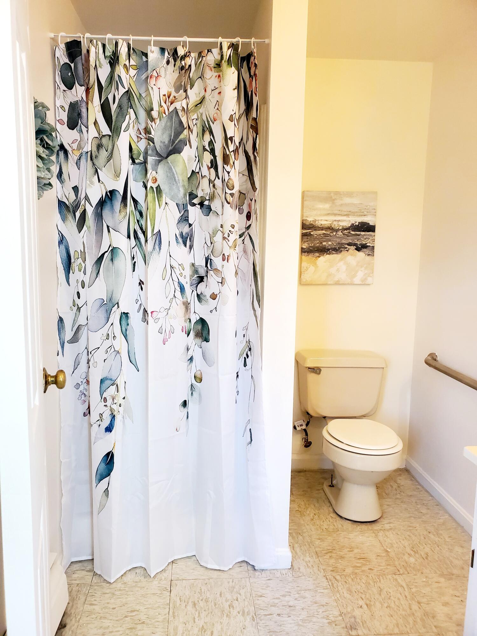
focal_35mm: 26
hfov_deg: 53.1
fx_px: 478
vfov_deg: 67.3
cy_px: 318
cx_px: 238
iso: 250
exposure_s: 1/120
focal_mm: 4.3
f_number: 2.4
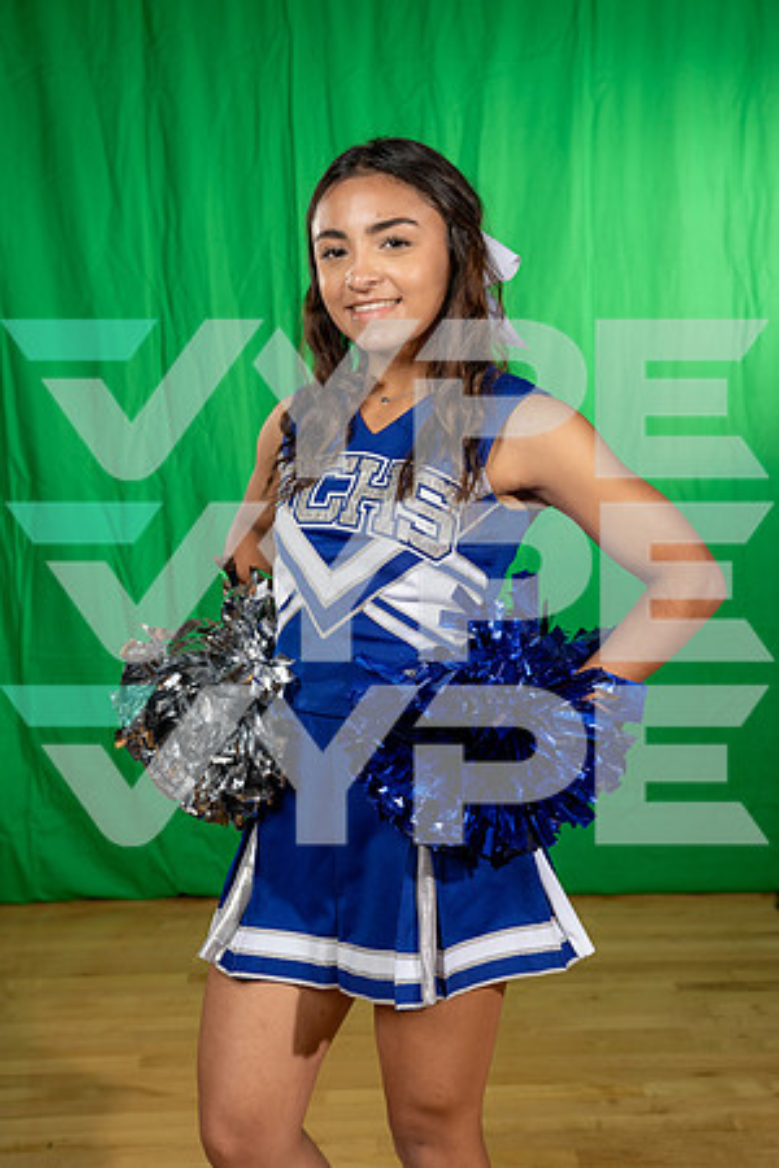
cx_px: 390
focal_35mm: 46
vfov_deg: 42.7
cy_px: 584
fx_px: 1493
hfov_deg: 29.2
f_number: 5
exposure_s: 1/250
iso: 160
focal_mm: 46
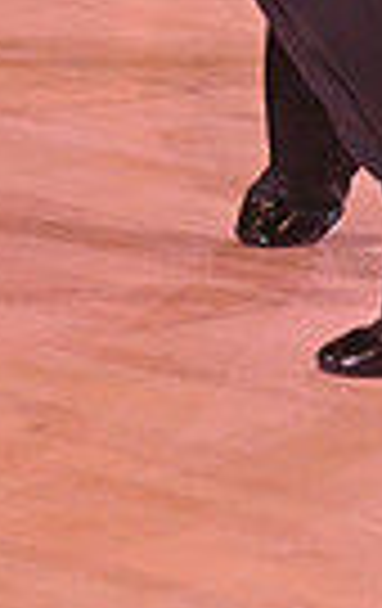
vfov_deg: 6.7
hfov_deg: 4.3
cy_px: -428
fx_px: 5070
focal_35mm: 306
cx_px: -101
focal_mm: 70
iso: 2000
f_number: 5
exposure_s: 1/400
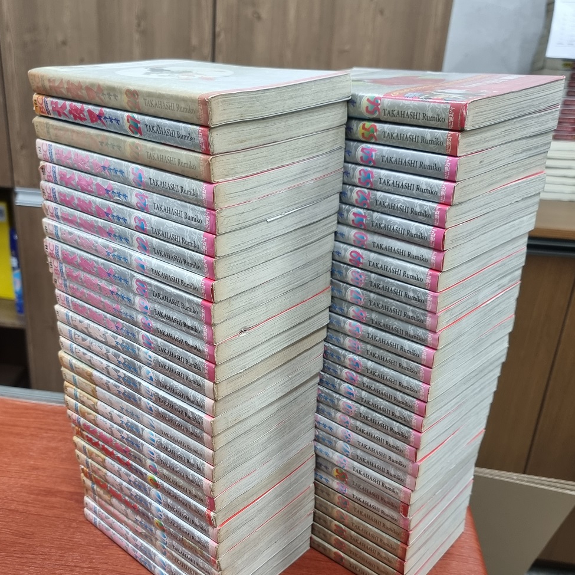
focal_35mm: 29
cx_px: 281
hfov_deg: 55.6
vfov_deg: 55.6
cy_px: 307
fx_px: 545
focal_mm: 6.7
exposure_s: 1/60.2
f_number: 1.8
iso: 200
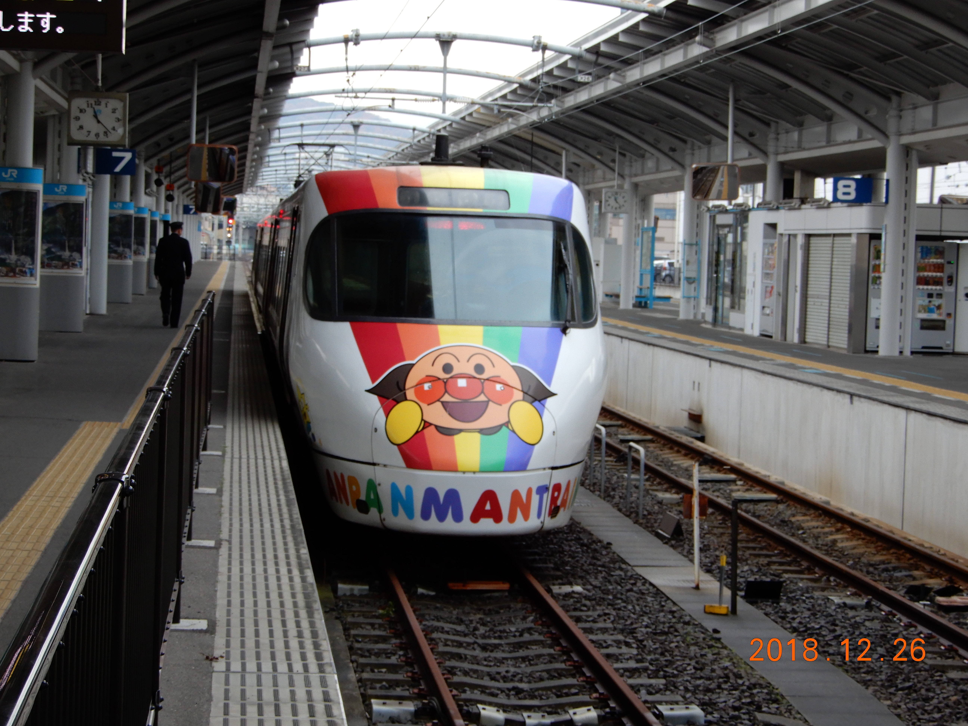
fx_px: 2657
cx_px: 484
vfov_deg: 15.6
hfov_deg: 20.7
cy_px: 363
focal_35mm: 95
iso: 125
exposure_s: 1/60
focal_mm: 16.9
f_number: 5
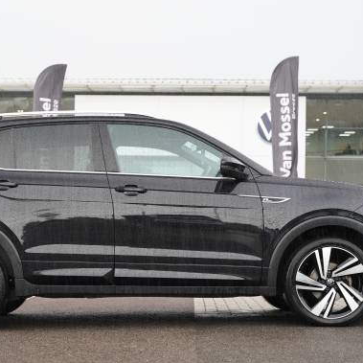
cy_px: 201
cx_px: 147
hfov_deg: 22.7
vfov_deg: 22.7
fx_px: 903
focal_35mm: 76
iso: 125
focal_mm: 53.1
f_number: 4
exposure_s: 1/60
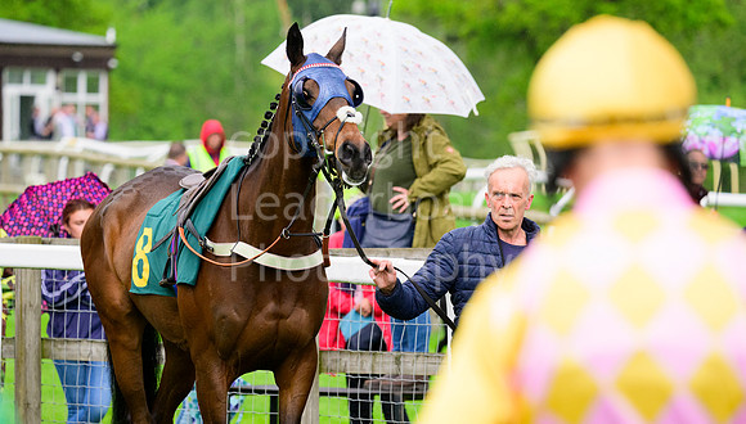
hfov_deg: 7.0
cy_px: 244
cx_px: 335
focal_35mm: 309
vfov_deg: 4.0
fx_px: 6126
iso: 2000
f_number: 5.6
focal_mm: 240
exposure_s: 1/1600
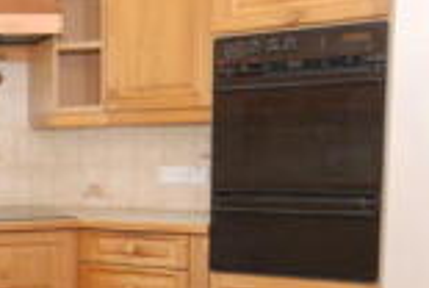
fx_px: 752
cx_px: -37
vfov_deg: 21.3
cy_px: 240
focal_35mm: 63
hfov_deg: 29.0
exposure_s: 1/60
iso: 400
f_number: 4
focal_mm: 10
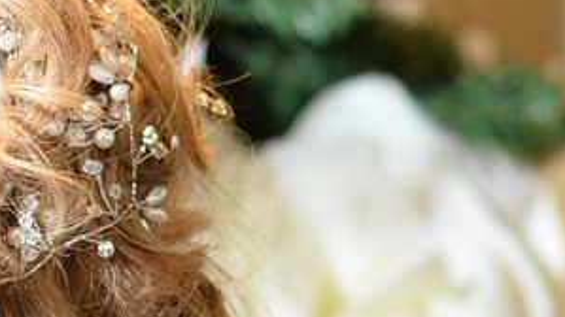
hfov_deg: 6.6
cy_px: 453
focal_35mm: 323
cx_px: -111
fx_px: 4838
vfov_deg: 3.7
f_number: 2.5
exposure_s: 1/200
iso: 320
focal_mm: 50
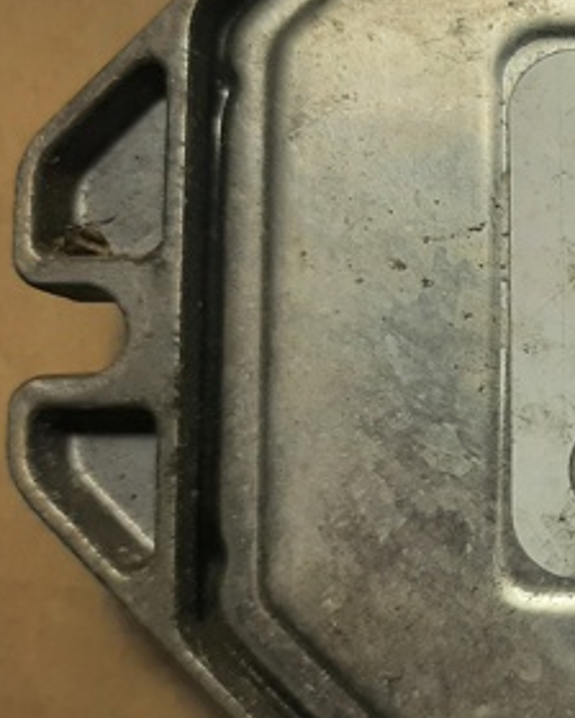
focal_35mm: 58
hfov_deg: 22.7
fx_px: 1234
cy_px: 337
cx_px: 791
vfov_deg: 32.5
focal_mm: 3.93
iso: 40
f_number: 1.7
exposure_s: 1/250
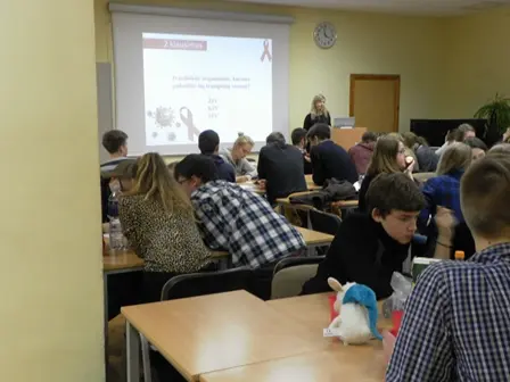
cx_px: 255
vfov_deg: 31.5
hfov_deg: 41.2
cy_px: 191
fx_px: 678
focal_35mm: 46
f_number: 3.2
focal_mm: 8.2
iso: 200
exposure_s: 1/10
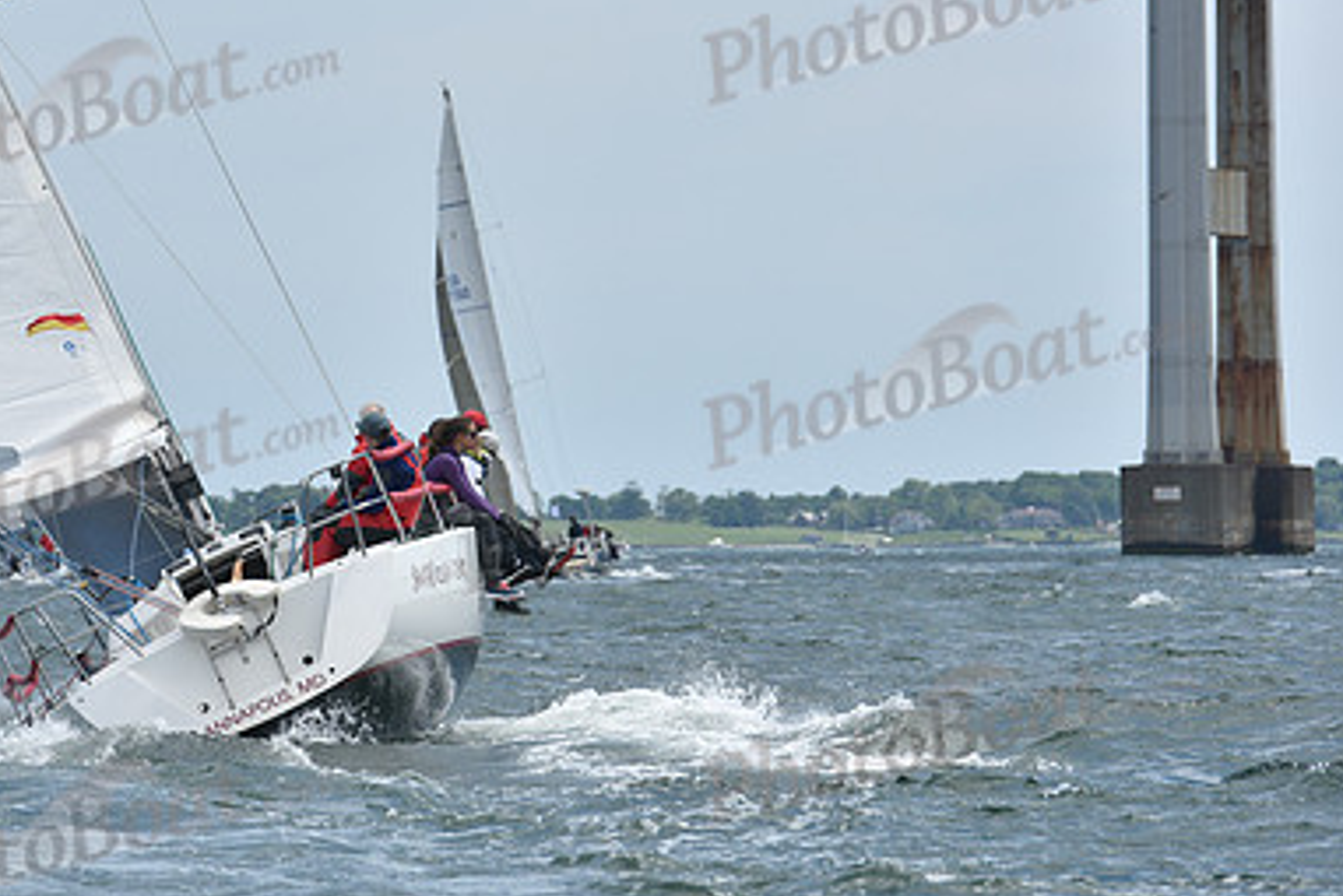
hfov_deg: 6.8
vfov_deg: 4.5
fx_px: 11345
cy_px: 244
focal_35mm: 304
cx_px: 524
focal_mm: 200
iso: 250
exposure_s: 1/1000
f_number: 9
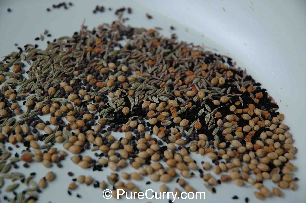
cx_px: 153
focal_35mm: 105
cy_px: 102
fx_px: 892
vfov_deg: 13.0
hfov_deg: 19.5
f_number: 4.5
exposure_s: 1/125
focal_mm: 70
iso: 400
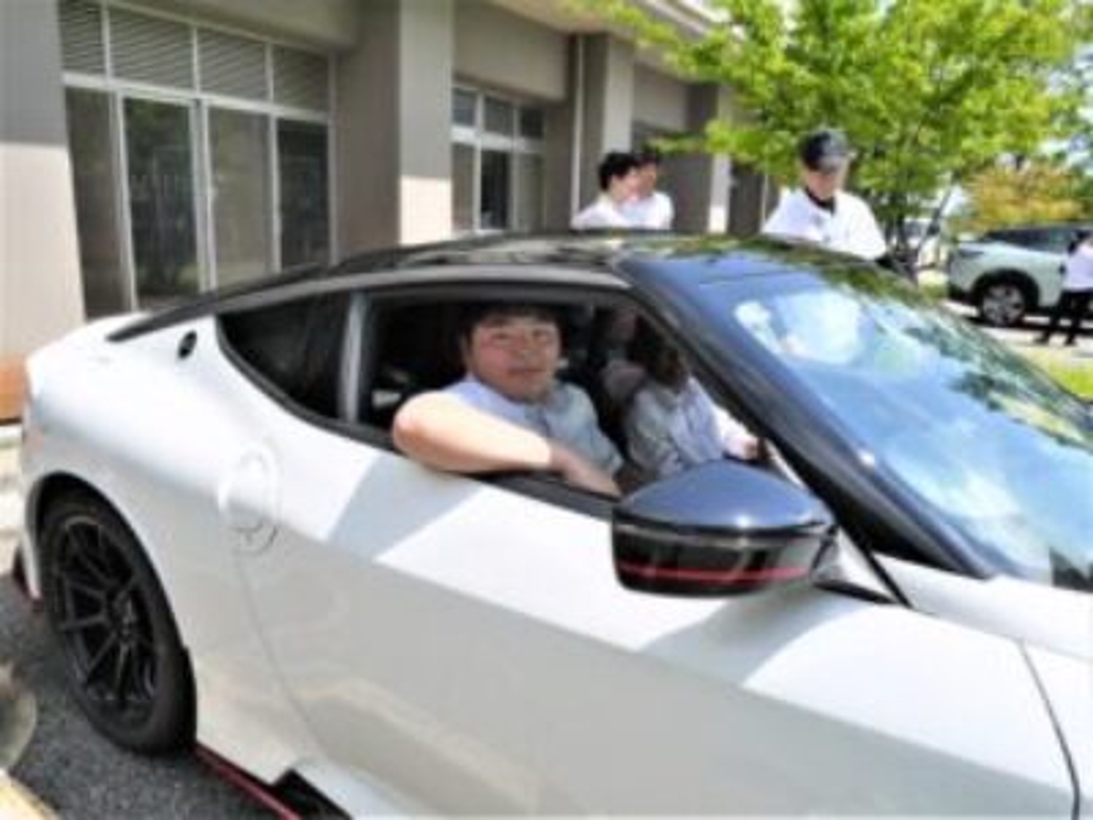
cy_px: 410
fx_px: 758
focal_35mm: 24
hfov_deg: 71.6
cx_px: 546
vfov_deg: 56.8
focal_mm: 12
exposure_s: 1/500
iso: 160
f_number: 7.1
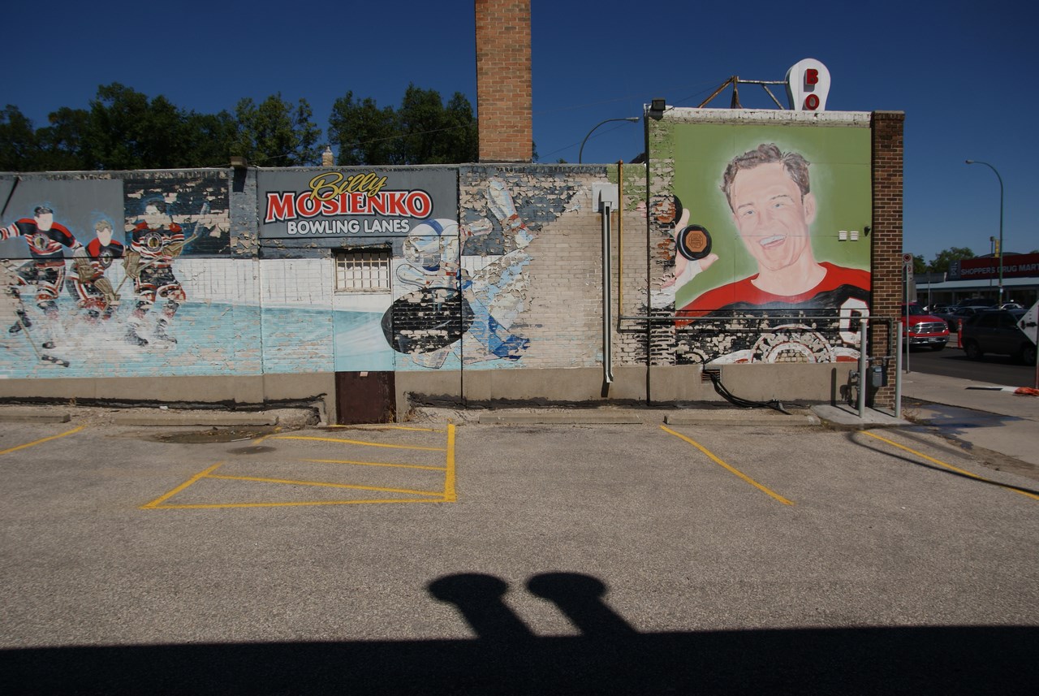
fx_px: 737
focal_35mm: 26
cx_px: 520
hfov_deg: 70.4
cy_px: 348
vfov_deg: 50.5
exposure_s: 1/2000
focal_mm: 17
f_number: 5.6
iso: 100
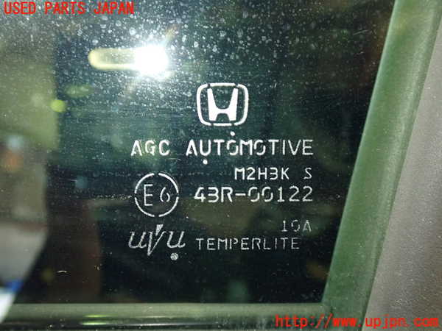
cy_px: 166
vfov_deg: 37.7
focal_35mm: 38
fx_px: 485
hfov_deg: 49.0
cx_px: 221
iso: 800
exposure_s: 1/30
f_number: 2.7
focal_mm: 6.83
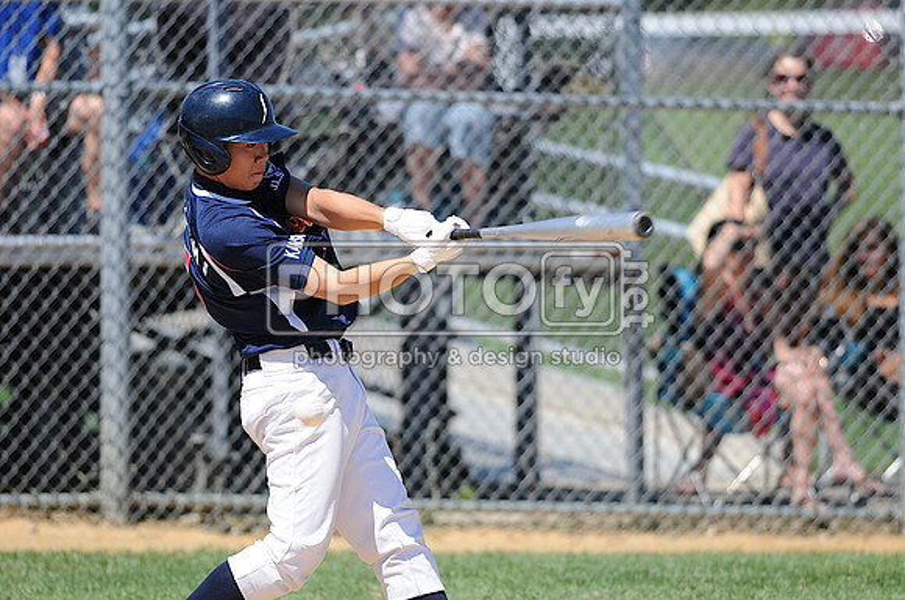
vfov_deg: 3.0
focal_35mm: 450
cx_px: 452
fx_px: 11297
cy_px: 300
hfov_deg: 4.6
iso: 200
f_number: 4
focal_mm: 300
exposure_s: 1/1600
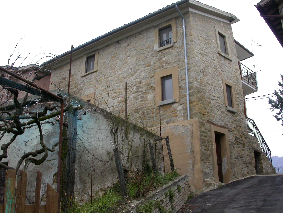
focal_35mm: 38
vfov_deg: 37.7
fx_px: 311
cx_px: 142
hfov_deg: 49.0
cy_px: 106
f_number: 4.7
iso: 100
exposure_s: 1/118
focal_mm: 7.85
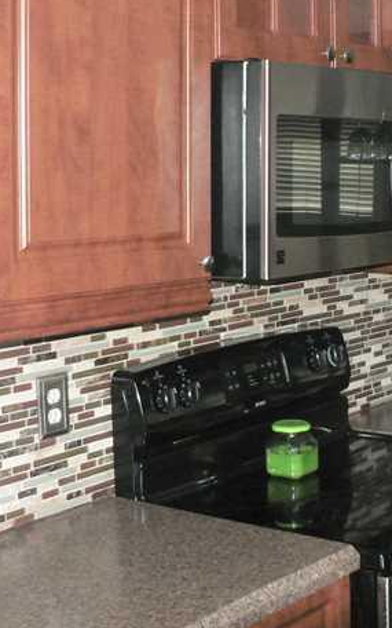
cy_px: 251
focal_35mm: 67
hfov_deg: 18.9
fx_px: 1145
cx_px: 393
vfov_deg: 30.5
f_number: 2.8
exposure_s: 1/60
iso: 400
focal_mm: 6
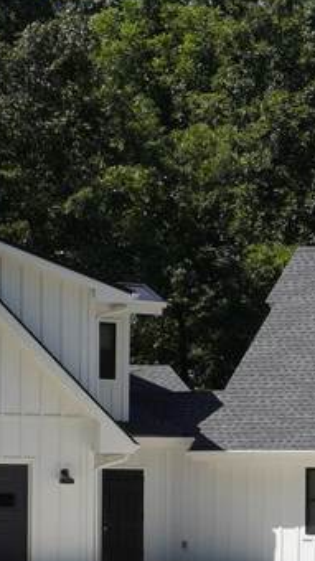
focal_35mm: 124
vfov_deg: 17.0
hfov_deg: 9.5
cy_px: 524
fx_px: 1843
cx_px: 483
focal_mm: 21
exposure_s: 1/250
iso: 100
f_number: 8
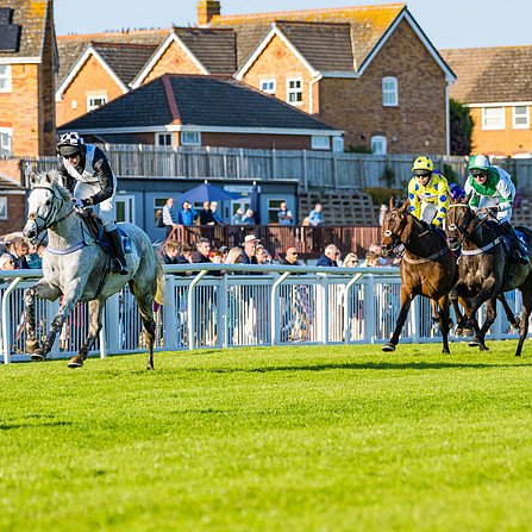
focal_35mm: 263
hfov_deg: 6.6
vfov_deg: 6.7
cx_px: 84
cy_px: 295
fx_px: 4573
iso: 200
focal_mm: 135
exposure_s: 1/1250
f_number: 4
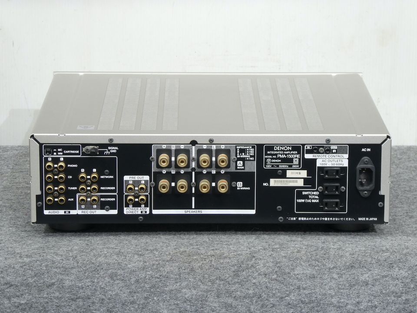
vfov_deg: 11.0
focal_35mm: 135
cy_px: 156
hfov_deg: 14.6
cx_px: 208
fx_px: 1626
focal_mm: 24.2
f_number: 5.3
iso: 200
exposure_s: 1/5
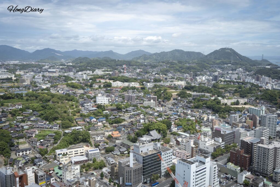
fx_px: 264
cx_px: 140
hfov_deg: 55.8
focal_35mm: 34
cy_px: 94
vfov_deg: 38.9
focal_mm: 34
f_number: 10
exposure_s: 1/125
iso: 100
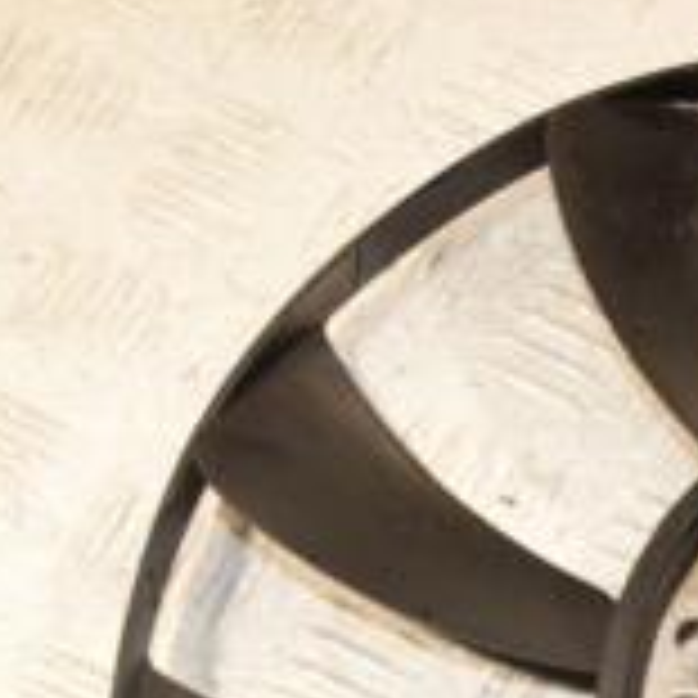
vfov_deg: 16.1
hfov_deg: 15.8
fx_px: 2364
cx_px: 964
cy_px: 856
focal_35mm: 104
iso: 1600
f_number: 9
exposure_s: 1/200
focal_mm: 21
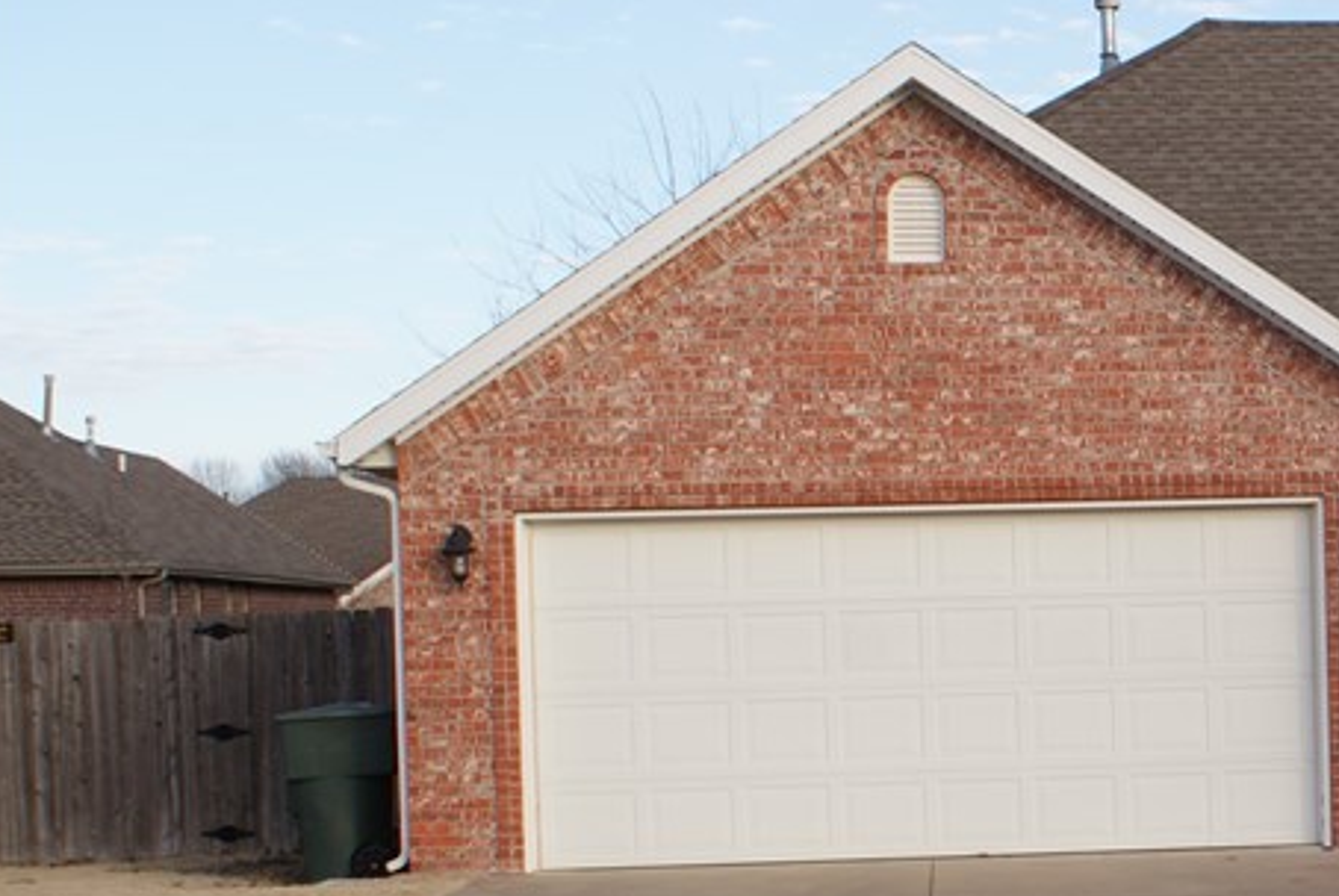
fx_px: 3464
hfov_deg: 20.6
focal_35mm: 93
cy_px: 663
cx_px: 1571
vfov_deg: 14.7
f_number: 8
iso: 100
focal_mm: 26
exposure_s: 1/80
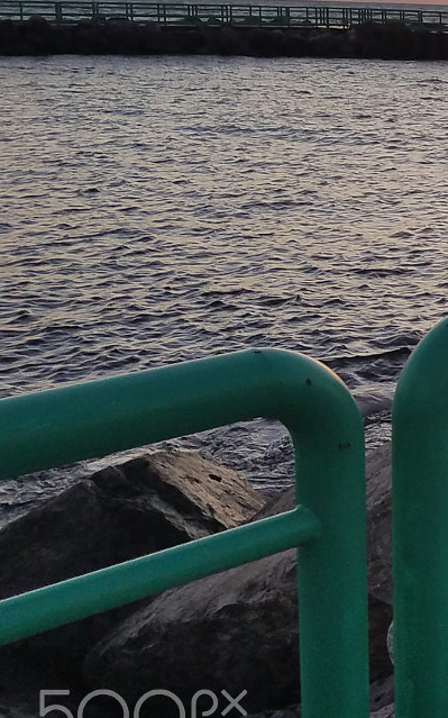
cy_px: 189
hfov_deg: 15.5
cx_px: 867
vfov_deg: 29.4
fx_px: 1349
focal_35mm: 69
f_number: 1.7
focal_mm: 4.2
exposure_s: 1/359
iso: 40
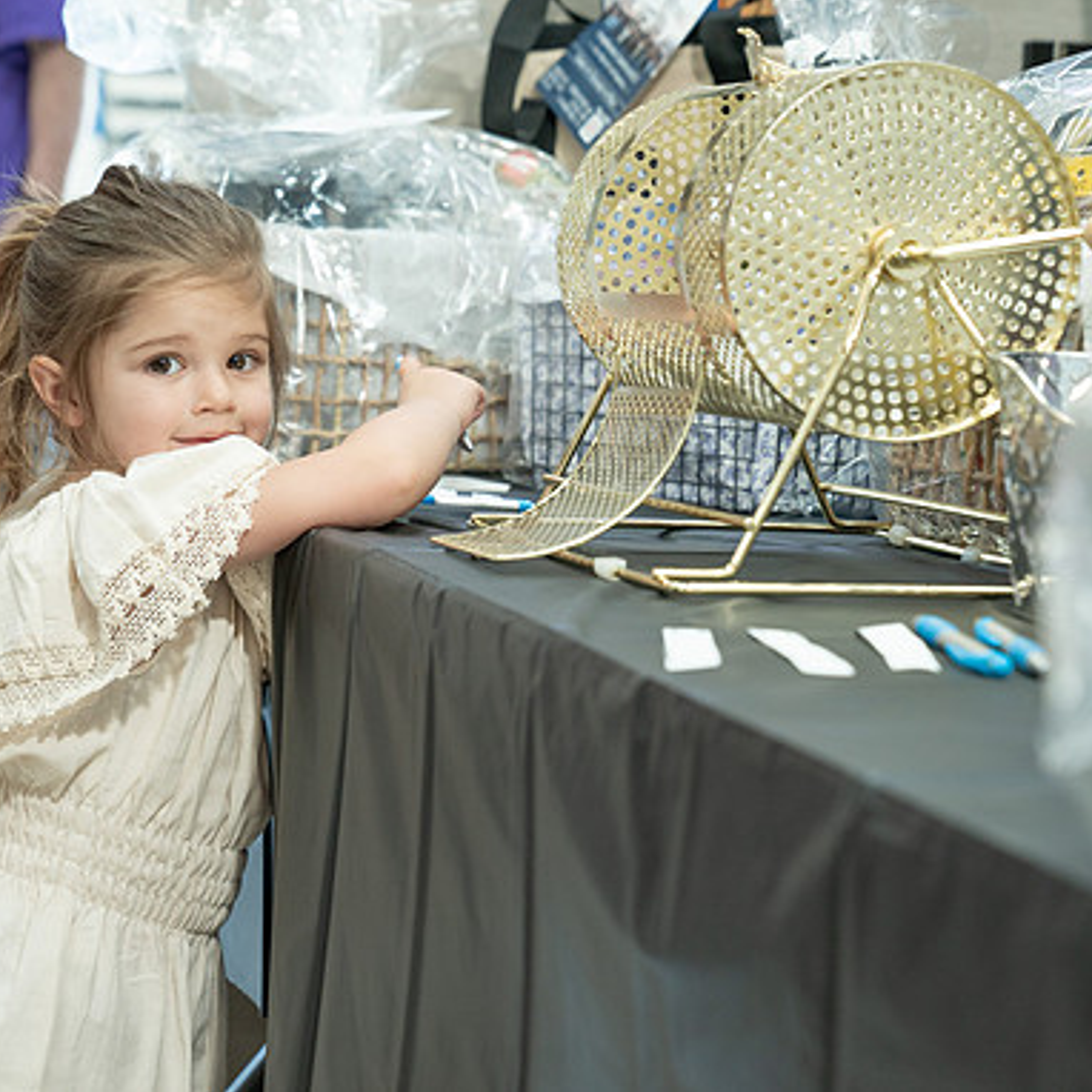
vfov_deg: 18.7
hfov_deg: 18.7
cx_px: 414
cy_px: 493
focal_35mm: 93
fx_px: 3319
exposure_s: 1/100
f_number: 4
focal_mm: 64
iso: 800
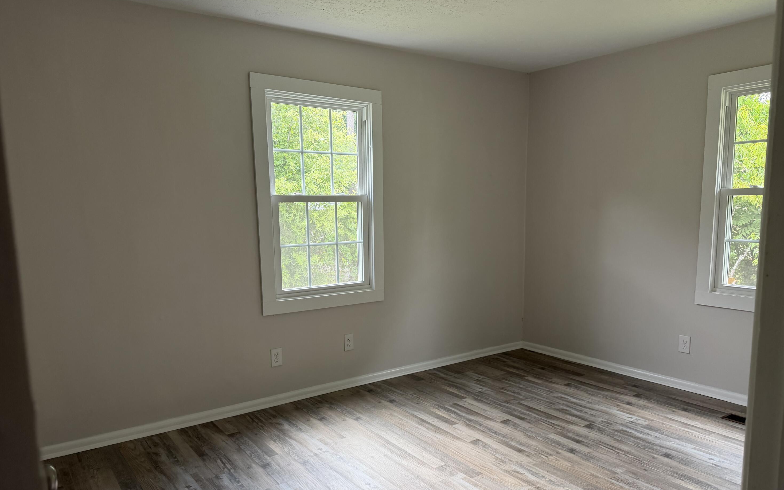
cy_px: 284
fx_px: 556
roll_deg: +1.3
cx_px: 396
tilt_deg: -7.9
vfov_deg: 47.4
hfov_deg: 70.4
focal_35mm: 26
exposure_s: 1/98
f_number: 1.78
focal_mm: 6.76
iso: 200
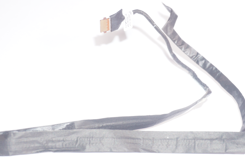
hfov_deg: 22.6
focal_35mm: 90
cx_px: 155
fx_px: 610
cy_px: 111
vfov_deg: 15.2
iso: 320
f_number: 5.6
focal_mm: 41
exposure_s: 1/160
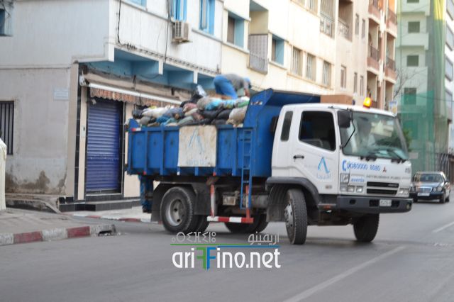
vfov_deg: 16.5
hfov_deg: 24.6
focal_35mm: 82
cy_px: 151
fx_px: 1040
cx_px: 227
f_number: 5.6
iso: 400
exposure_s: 1/50
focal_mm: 55
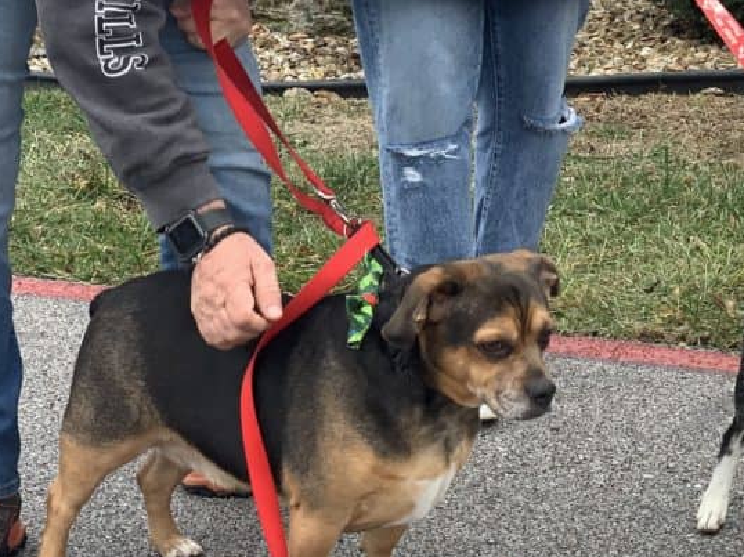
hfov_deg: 19.6
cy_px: 485
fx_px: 2127
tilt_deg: -16.9
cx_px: 589
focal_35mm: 99
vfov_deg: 14.8
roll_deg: -3.1
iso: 25
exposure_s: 1/122
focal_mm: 6
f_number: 2.4
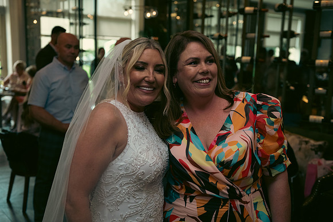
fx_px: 370
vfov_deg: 33.4
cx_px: 166
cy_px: 111
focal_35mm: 40
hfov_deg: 48.4
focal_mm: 40
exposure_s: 1/160
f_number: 3.5
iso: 800
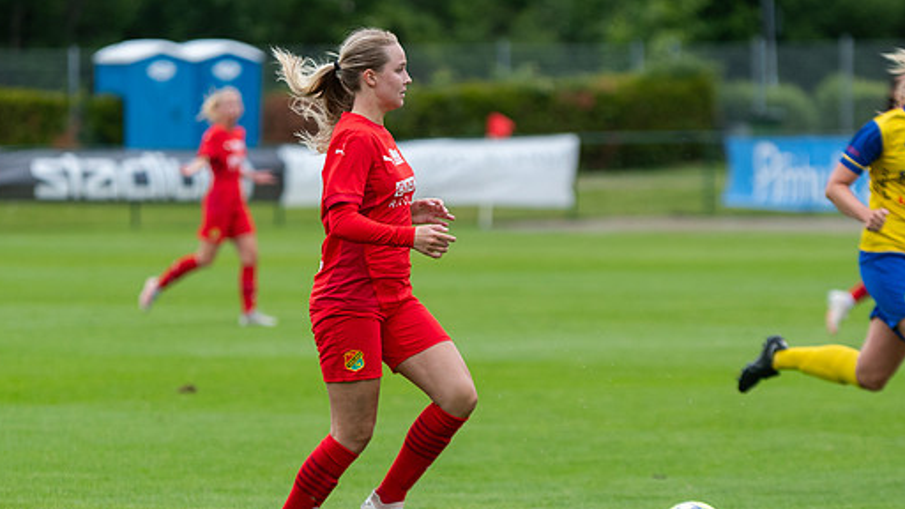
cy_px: 227
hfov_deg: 5.7
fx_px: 9119
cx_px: 403
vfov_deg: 3.2
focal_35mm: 380
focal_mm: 160
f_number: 3.2
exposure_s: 1/1250
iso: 280
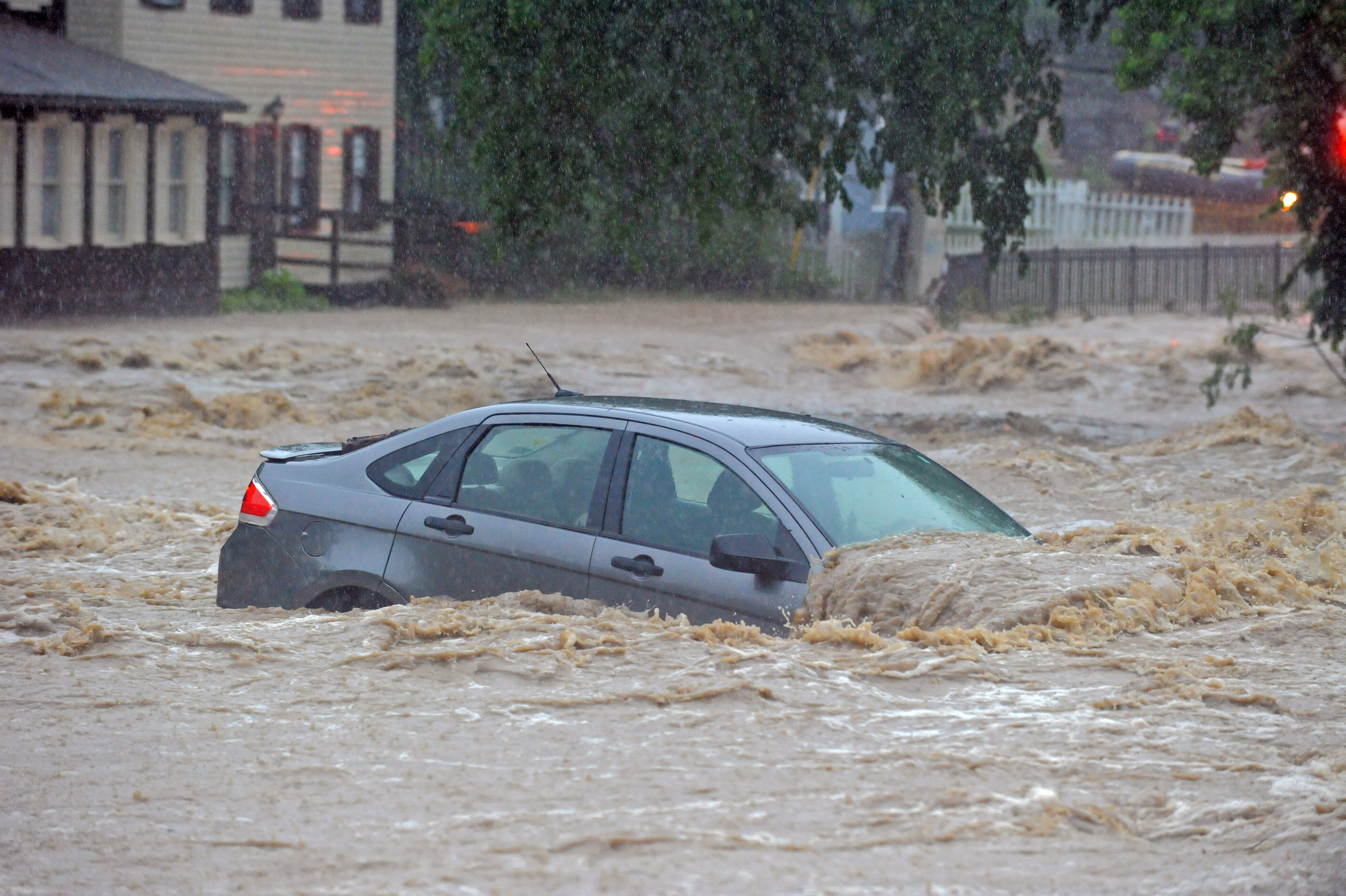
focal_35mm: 180
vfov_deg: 7.6
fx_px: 6725
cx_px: 673
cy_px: 448
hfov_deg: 11.4
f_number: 5.6
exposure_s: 1/500
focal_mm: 180
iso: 5600
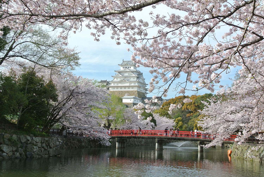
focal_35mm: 51
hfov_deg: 38.8
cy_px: 88
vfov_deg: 26.6
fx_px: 374
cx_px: 132
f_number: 9
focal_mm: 18.9
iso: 400
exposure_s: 1/320
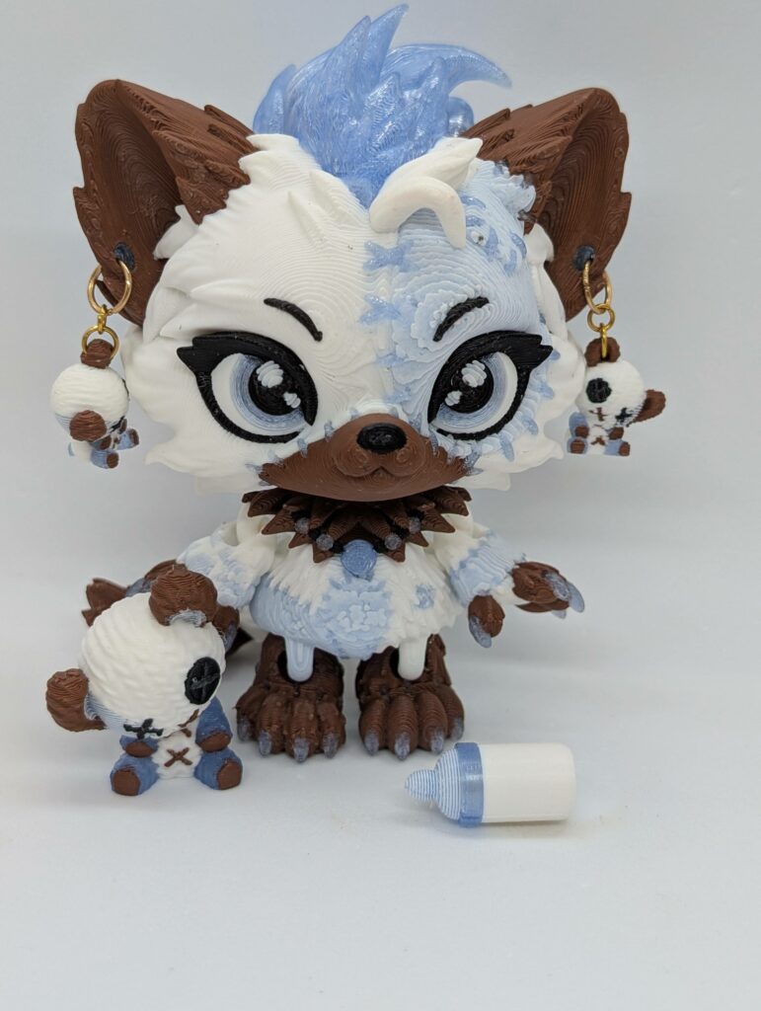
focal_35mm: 49
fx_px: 1433
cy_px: 506
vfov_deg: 38.9
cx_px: 380
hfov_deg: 29.7
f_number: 1.68
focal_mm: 6.9
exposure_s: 1/120
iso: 54
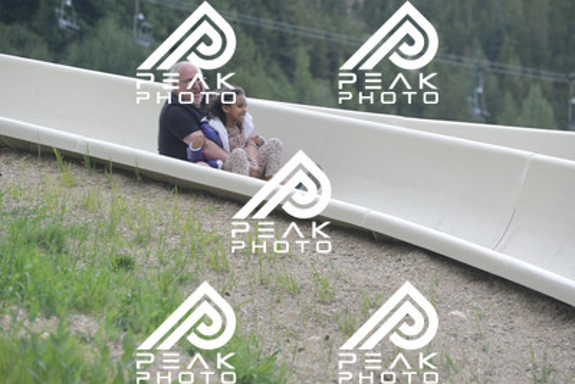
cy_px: 192
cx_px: 288
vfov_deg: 7.0
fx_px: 3116
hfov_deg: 10.5
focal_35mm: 195
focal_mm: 195
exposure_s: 1/640
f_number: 6.3
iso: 1000
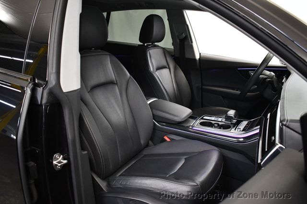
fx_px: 256
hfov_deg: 62.0
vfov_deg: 43.6
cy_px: 102
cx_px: 154
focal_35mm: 30
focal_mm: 20
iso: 3200
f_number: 3.5
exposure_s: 1/125
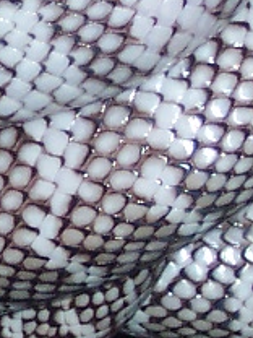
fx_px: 6402
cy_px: 151
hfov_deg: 2.3
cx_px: -219
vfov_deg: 3.0
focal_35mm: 657
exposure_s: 1/90
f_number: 4.8
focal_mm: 17.6
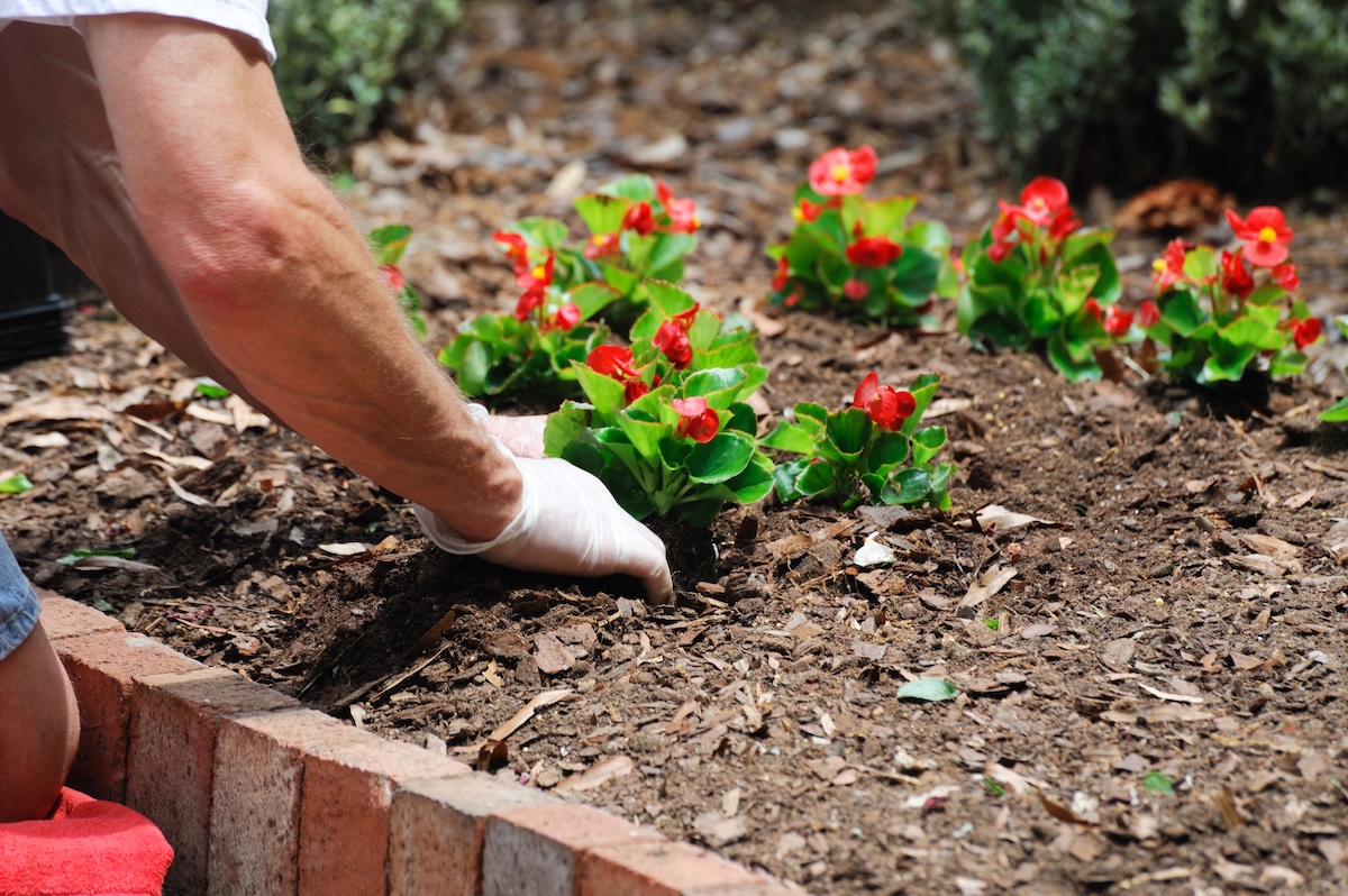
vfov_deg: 4.6
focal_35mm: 300
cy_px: 448
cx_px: 674
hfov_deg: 6.9
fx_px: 11224
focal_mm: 300
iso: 200
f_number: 8
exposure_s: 1/200
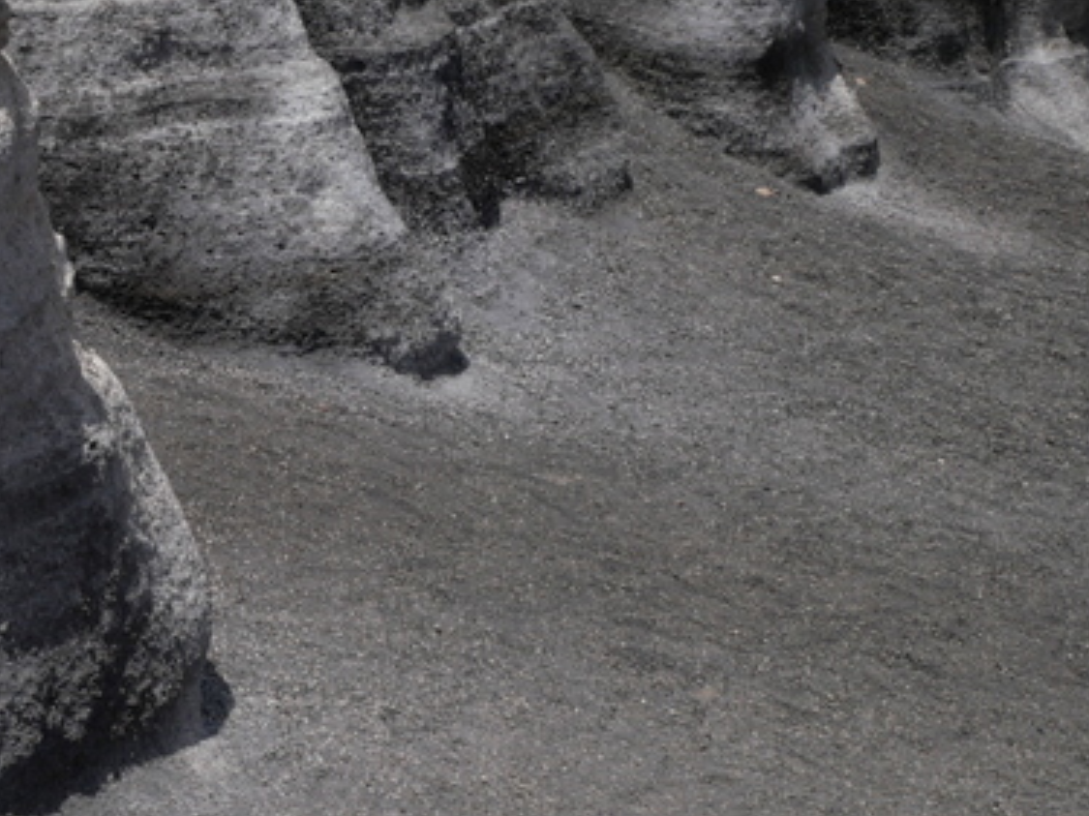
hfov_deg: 28.3
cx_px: -12
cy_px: 261
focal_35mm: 64
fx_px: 2013
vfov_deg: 22.8
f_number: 10
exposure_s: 1/640
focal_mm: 15
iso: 200
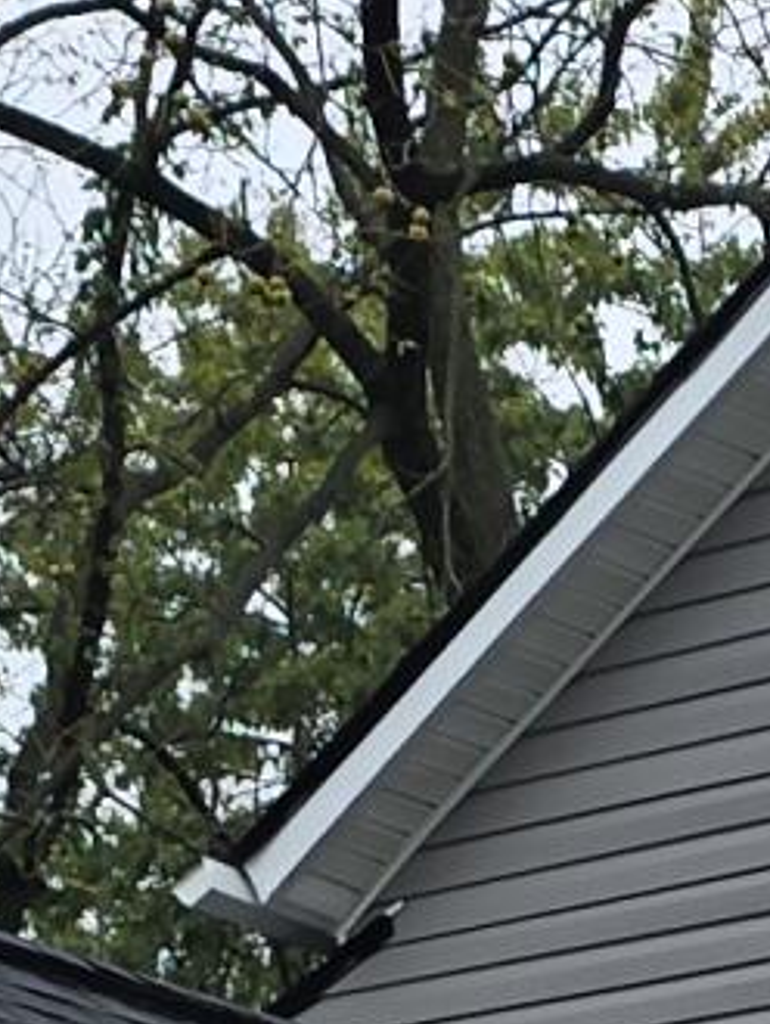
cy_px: 1747
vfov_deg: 9.1
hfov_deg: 7.1
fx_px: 6191
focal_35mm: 209
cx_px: 512
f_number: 1.7
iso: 12
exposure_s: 1/441
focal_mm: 6.3
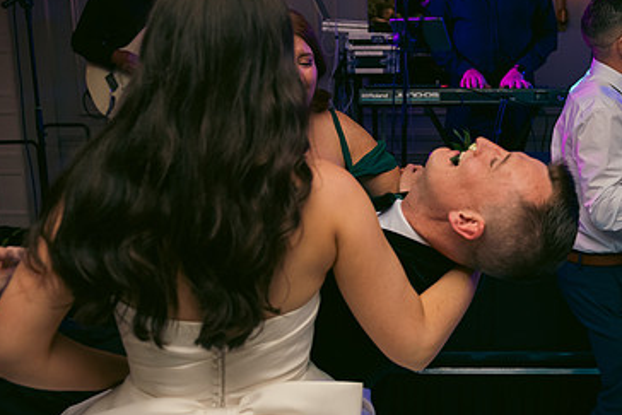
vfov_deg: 26.5
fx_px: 881
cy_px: 223
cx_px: 461
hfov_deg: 38.0
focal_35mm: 51
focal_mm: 32
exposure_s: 1/160
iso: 800
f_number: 3.5
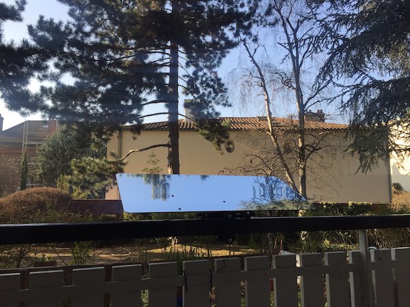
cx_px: 205
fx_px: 343
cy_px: 154
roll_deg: -0.4
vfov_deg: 48.2
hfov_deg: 61.7
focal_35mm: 29
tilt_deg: +7.4
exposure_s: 1/732
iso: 32
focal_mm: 4.15
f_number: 2.2
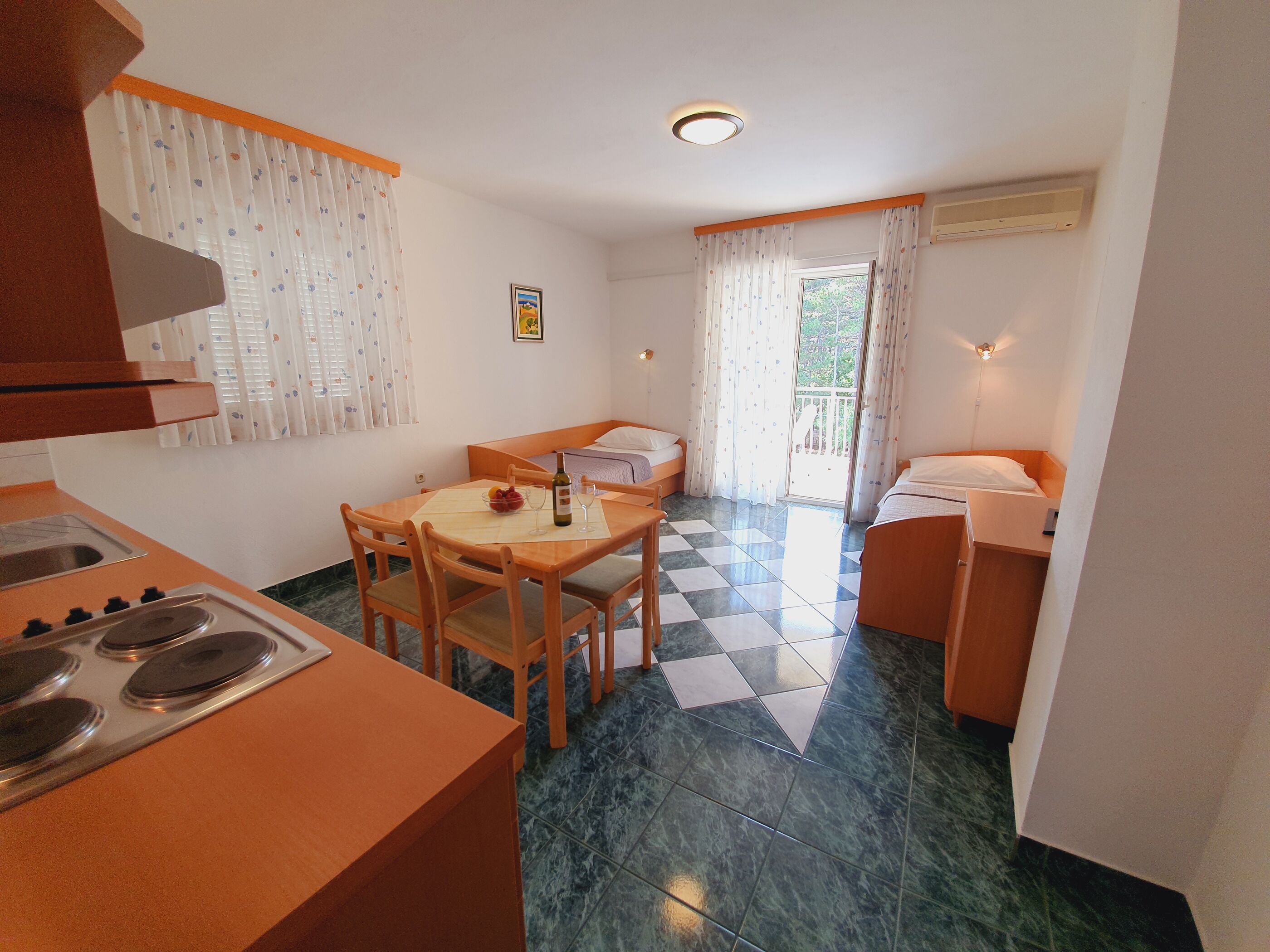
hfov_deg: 106.2
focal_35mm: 13
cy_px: 476
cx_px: 635
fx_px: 477
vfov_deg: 89.9
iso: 50
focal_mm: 1.8
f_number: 2.2
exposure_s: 1/50
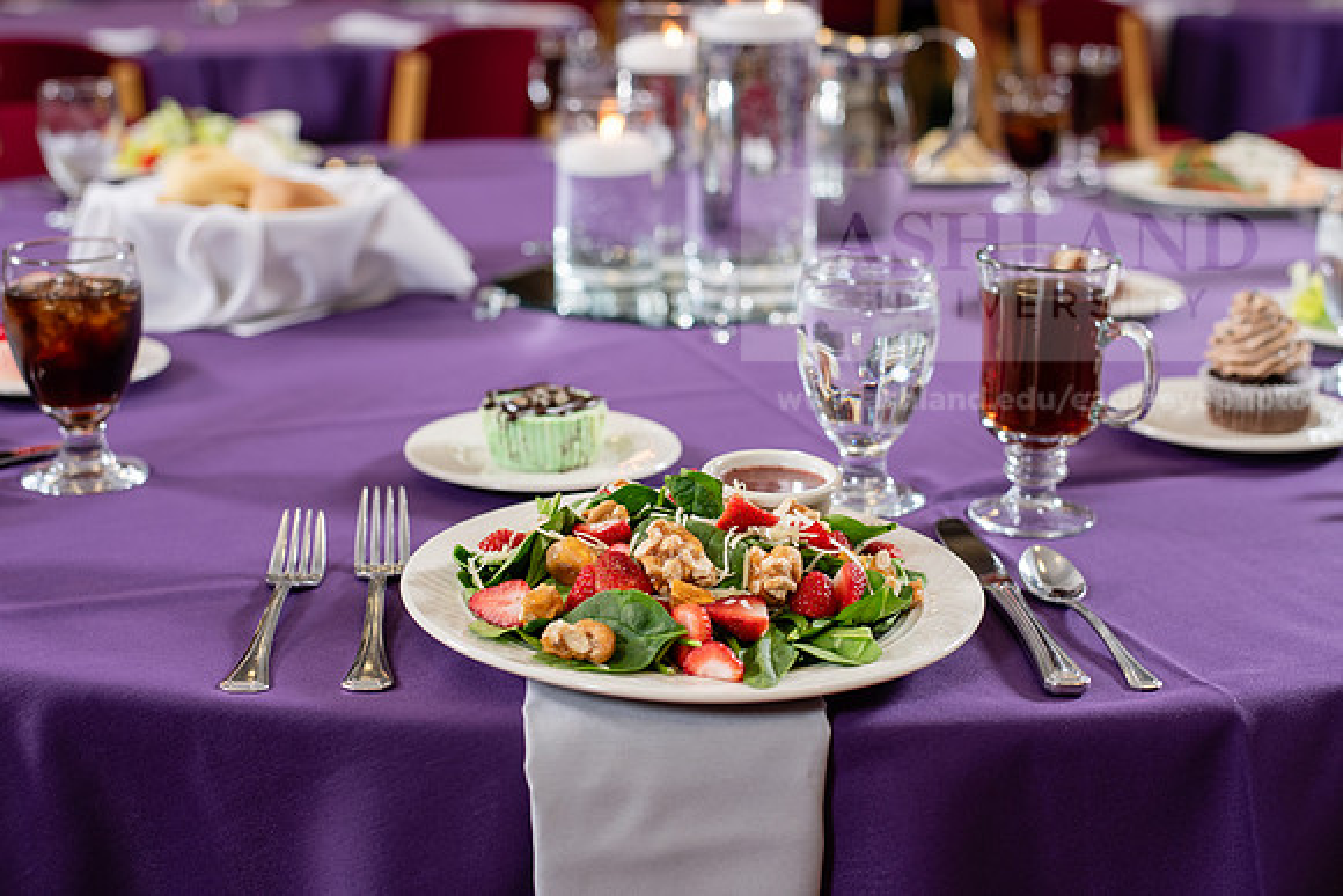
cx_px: 672
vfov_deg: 27.0
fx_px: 1866
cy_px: 448
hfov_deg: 39.6
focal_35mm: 50
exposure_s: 1/200
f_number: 3.5
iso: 320
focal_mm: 50
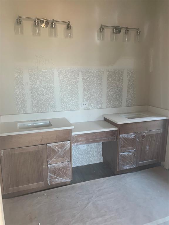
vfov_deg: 67.3
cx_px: 84
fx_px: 169
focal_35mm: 26
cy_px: 112
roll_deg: -0.9
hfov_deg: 53.1
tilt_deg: -10.0
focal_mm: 4.25
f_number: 1.8
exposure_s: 1/60
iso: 200
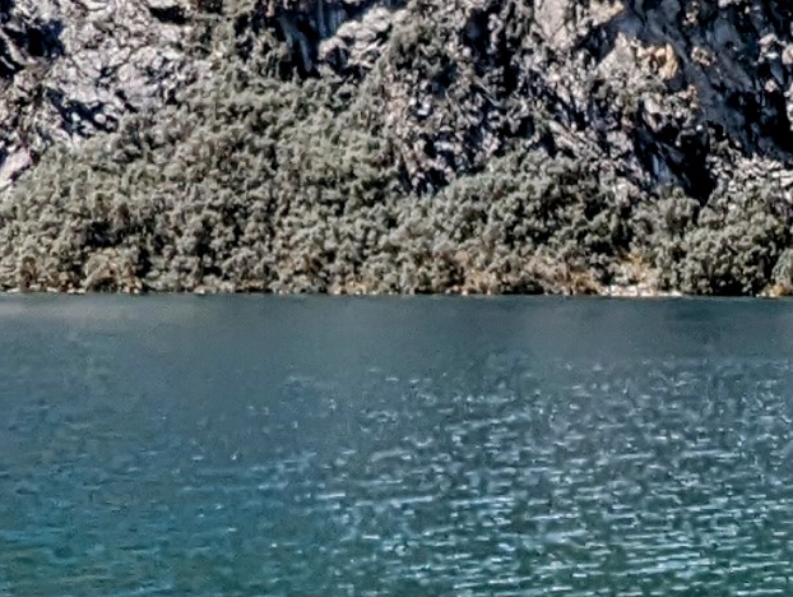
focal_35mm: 105
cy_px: 307
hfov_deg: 16.9
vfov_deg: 14.1
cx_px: 1206
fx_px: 2408
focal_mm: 2.35
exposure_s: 1/1894
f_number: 2.2
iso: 47
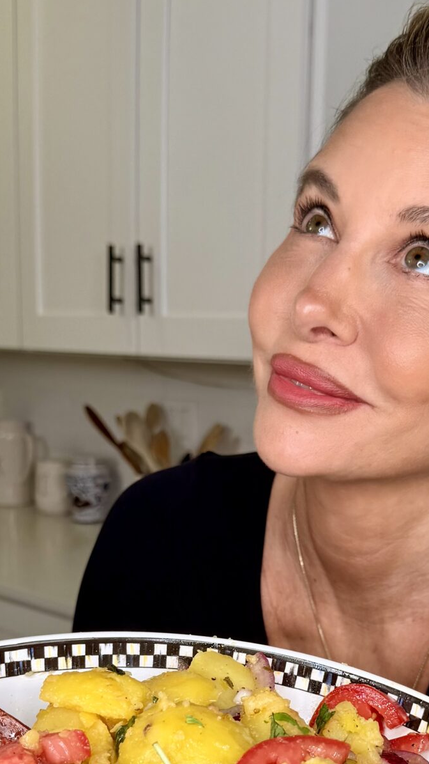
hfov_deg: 21.4
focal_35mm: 56
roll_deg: -1.4
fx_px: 1133
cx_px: 273
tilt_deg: -13.8
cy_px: 621
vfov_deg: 35.9
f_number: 1.78
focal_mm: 6.76
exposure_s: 1/283
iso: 64
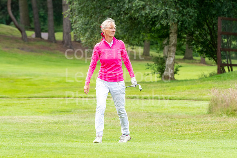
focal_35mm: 285
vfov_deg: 4.8
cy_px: 79
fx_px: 1877
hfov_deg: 7.2
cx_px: 118
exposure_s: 1/1250
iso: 800
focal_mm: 190
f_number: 8
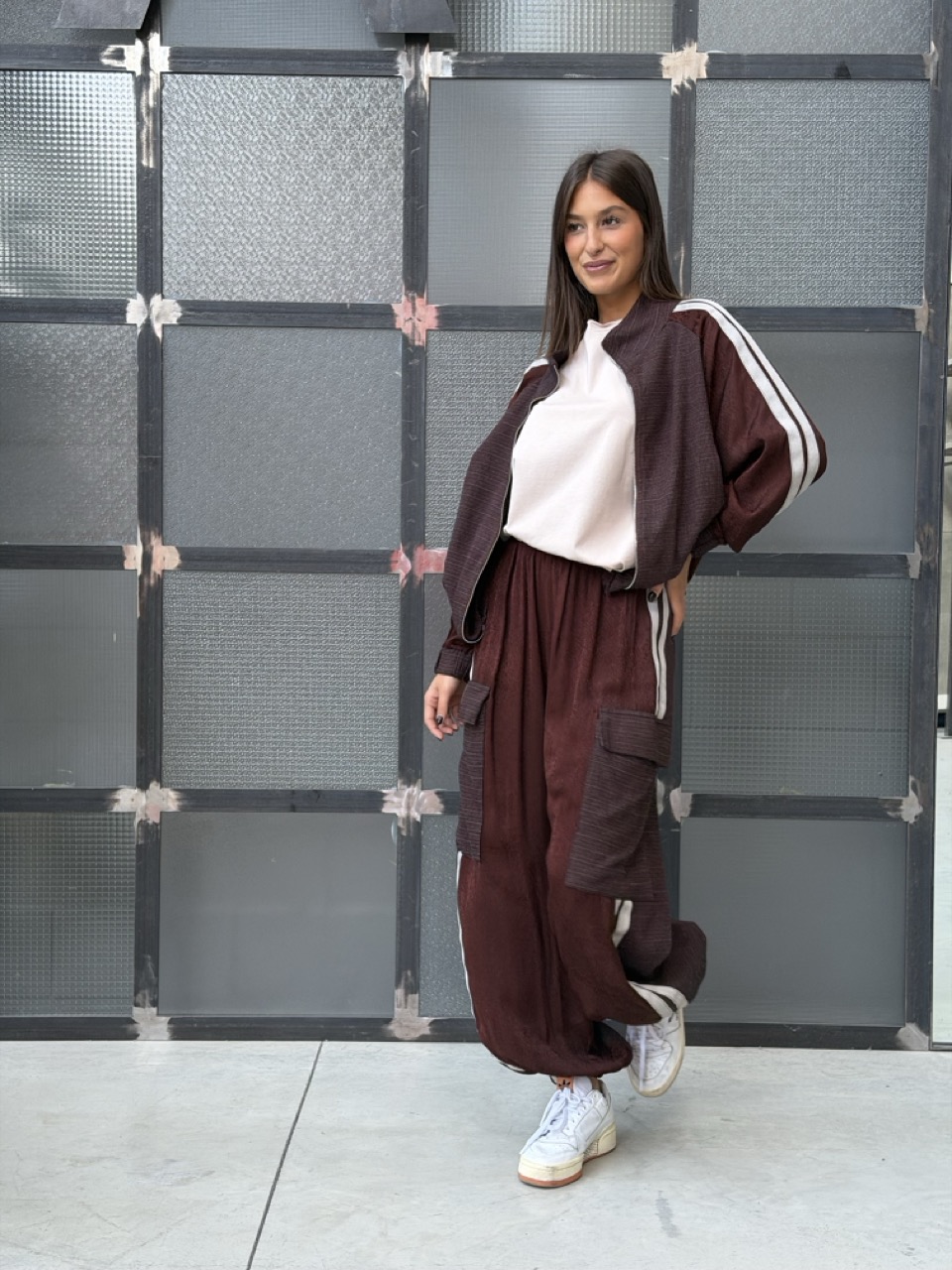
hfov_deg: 30.3
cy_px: 635
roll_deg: -0.3
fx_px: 1760
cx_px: 476
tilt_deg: -1.9
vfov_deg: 39.7
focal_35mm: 48
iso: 200
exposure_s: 1/60
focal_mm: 6.76
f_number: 1.78
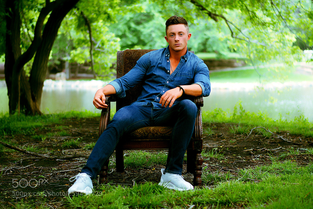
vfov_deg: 18.2
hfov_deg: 27.0
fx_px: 652
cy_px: 104
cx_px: 156
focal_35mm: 75
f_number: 1.8
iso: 100
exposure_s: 1/400
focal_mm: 50
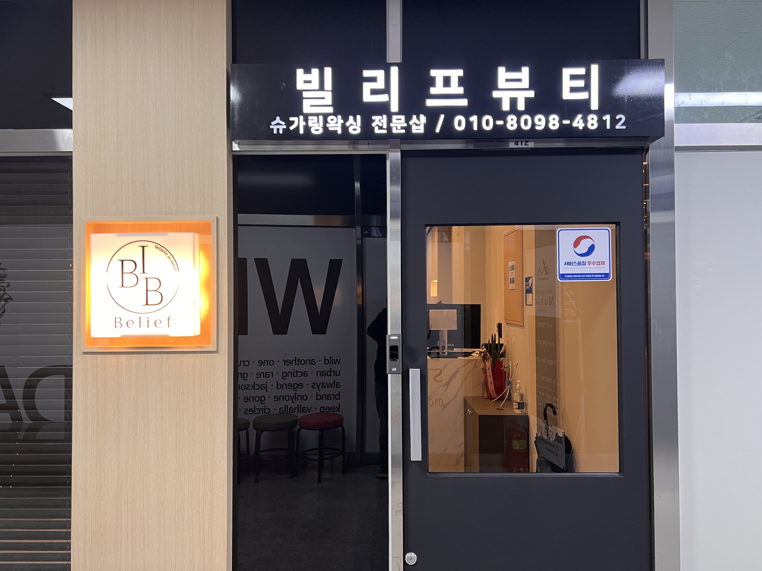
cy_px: 286
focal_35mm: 26
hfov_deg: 67.3
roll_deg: +0.2
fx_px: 572
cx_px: 381
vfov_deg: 53.1
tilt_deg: +1.3
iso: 125
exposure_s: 1/60
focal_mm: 5.7
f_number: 1.5
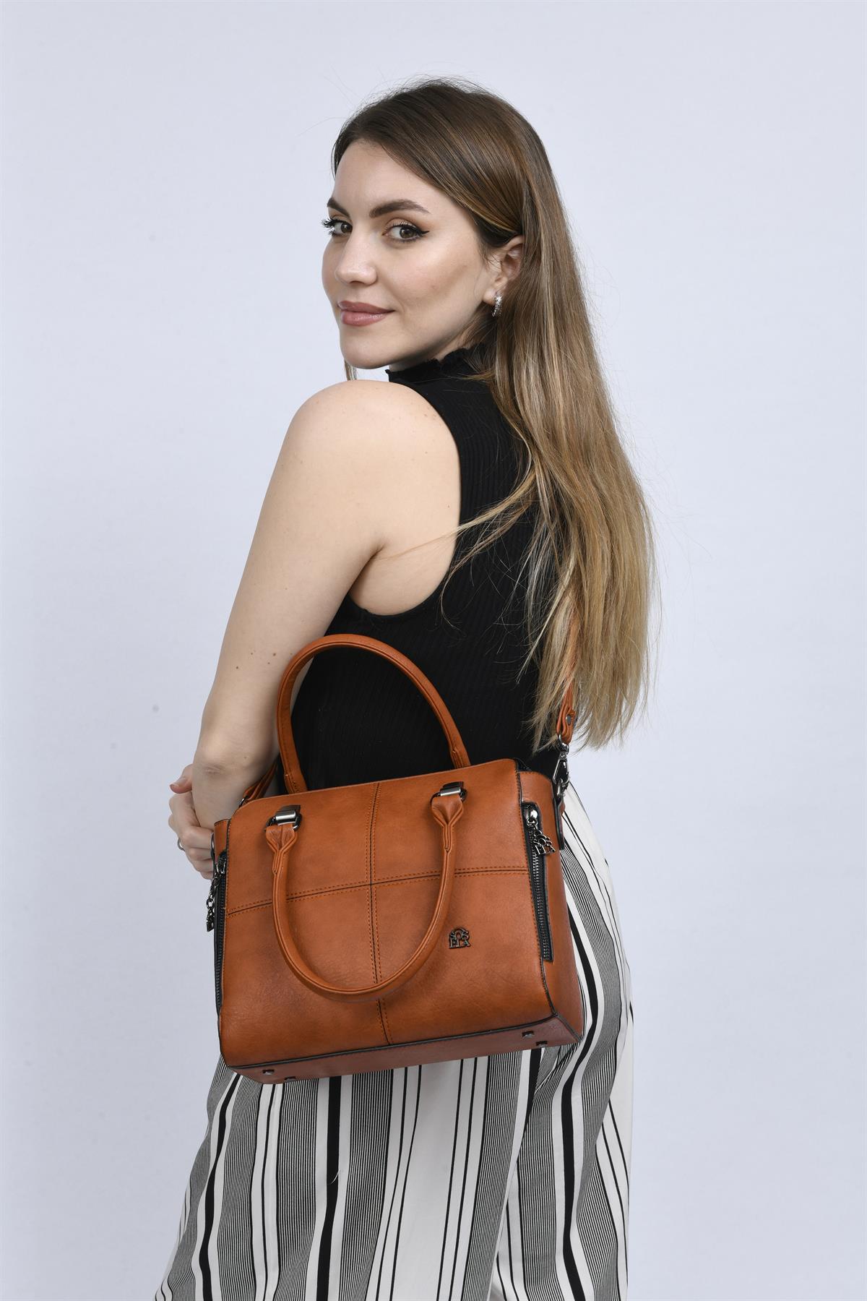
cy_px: 650
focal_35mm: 66
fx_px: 2384
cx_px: 434
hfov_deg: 20.6
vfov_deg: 30.5
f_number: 13
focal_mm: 66
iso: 125
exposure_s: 1/160
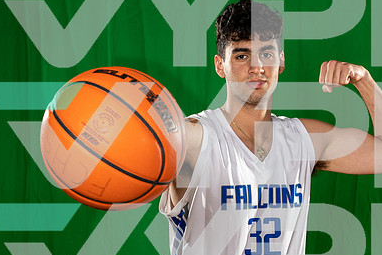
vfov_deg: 17.3
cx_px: 235
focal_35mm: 79
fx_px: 839
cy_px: 136
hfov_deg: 25.6
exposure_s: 1/250
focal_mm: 52
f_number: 8
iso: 250
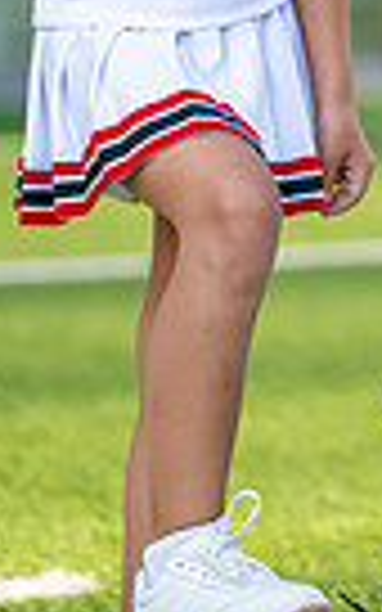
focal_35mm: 251
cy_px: -26
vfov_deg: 8.3
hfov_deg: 5.2
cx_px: 456
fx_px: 4181
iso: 100
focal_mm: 50
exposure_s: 1/2500
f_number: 1.2
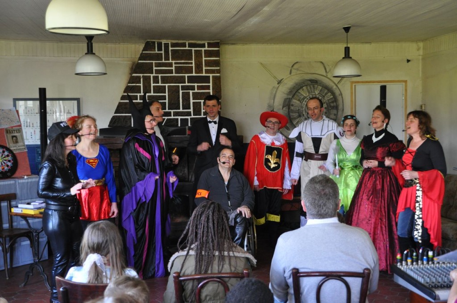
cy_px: 152
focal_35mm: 51
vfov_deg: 26.4
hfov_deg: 38.9
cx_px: 228
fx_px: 647
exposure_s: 1/40
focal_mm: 34
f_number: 4.5
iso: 800
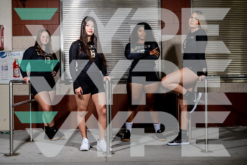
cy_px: 82
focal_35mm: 50
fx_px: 343
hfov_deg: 39.6
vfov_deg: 27.0
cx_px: 124
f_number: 8
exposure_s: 1/125
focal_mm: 50
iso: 100
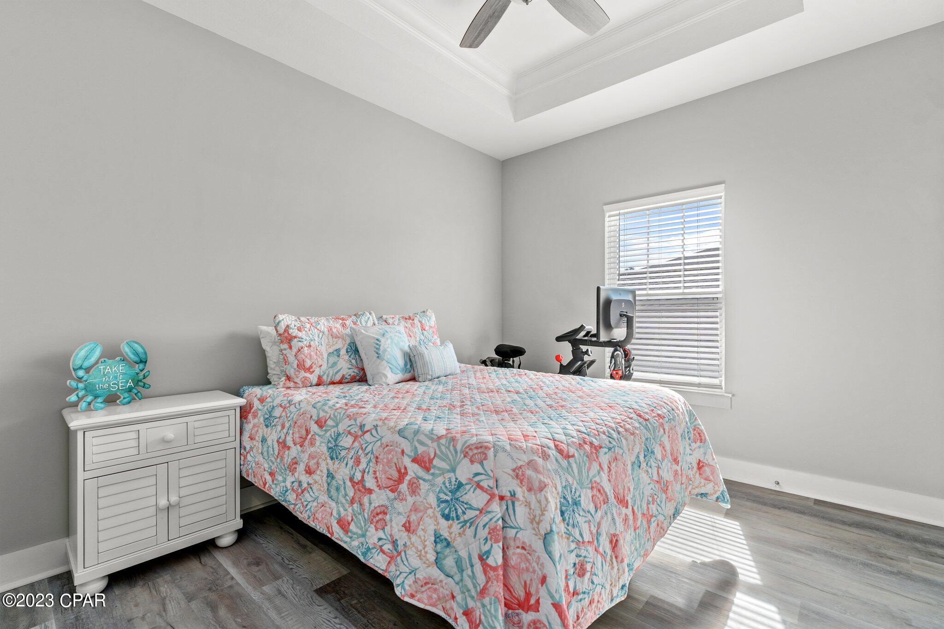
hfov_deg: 96.7
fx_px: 419
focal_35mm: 16
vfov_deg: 73.7
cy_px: 314
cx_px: 472
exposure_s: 1/13
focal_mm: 16
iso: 400
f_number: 8
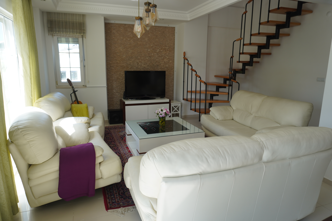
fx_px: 221
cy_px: 110
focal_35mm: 24
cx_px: 166
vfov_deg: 53.1
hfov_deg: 73.7
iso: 100
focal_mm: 16
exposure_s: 1/100
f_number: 5
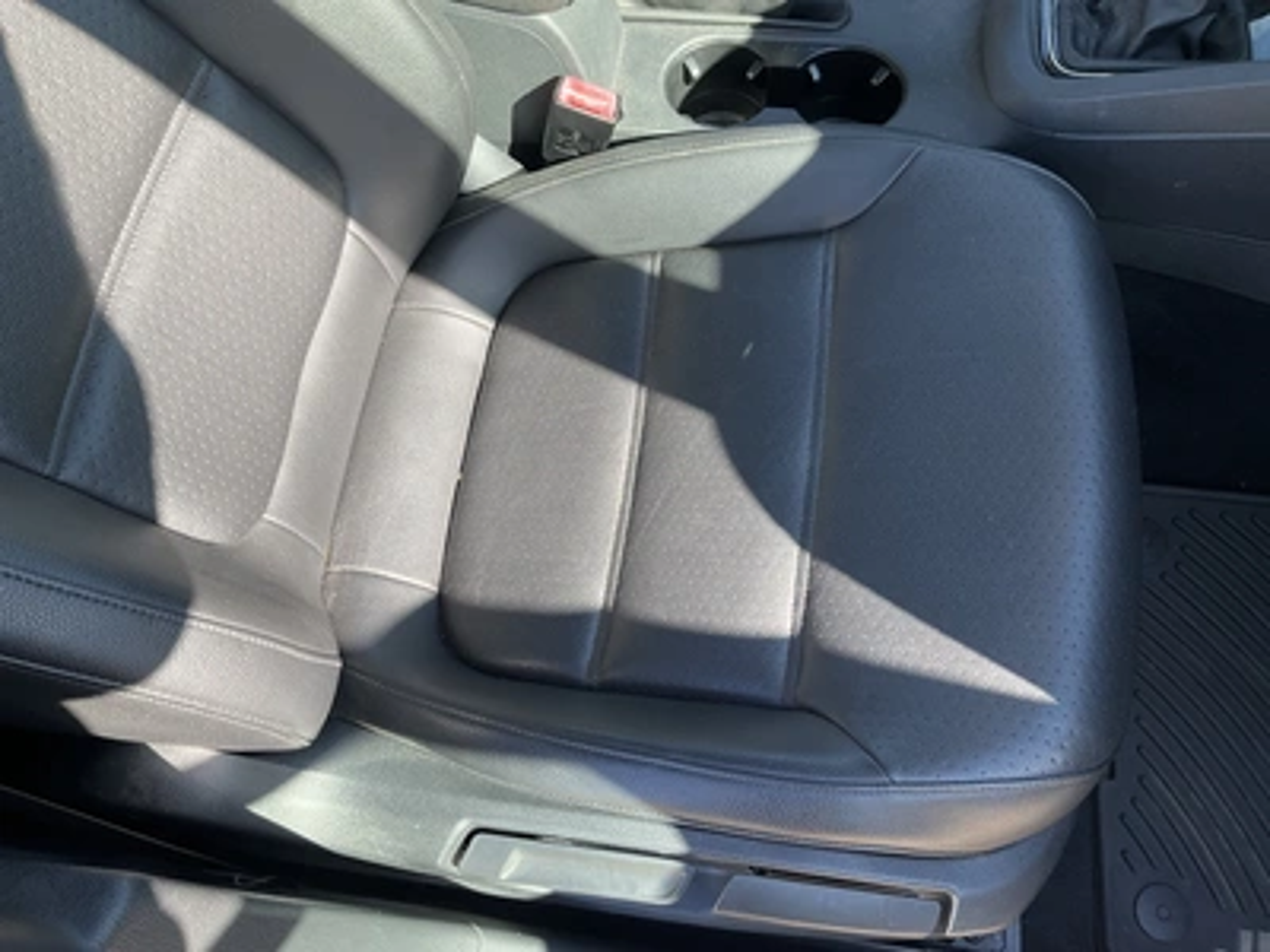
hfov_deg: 61.7
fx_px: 1064
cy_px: 476
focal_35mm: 29
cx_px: 635
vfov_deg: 48.2
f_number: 1.8
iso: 25
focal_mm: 3
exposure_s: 1/143
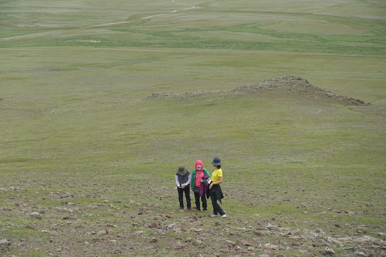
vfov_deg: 19.4
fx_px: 750
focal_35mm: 70
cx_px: 193
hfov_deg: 28.8
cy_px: 128
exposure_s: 1/320
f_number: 5.6
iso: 125
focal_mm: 25.7
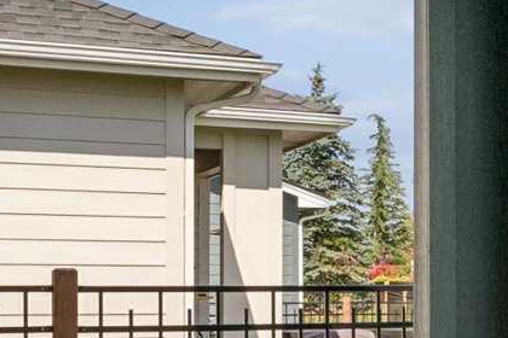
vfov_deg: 11.6
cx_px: 1329
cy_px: 302
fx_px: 1661
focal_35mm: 118
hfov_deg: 12.4
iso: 400
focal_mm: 16.1
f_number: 13
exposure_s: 1/200
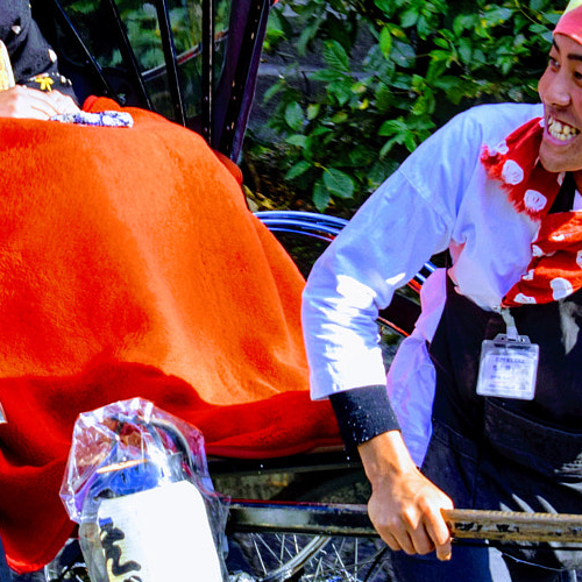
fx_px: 4268
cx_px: 63
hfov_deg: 7.8
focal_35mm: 224
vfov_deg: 7.8
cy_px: 80
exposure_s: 1/250
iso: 320
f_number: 8
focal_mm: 55
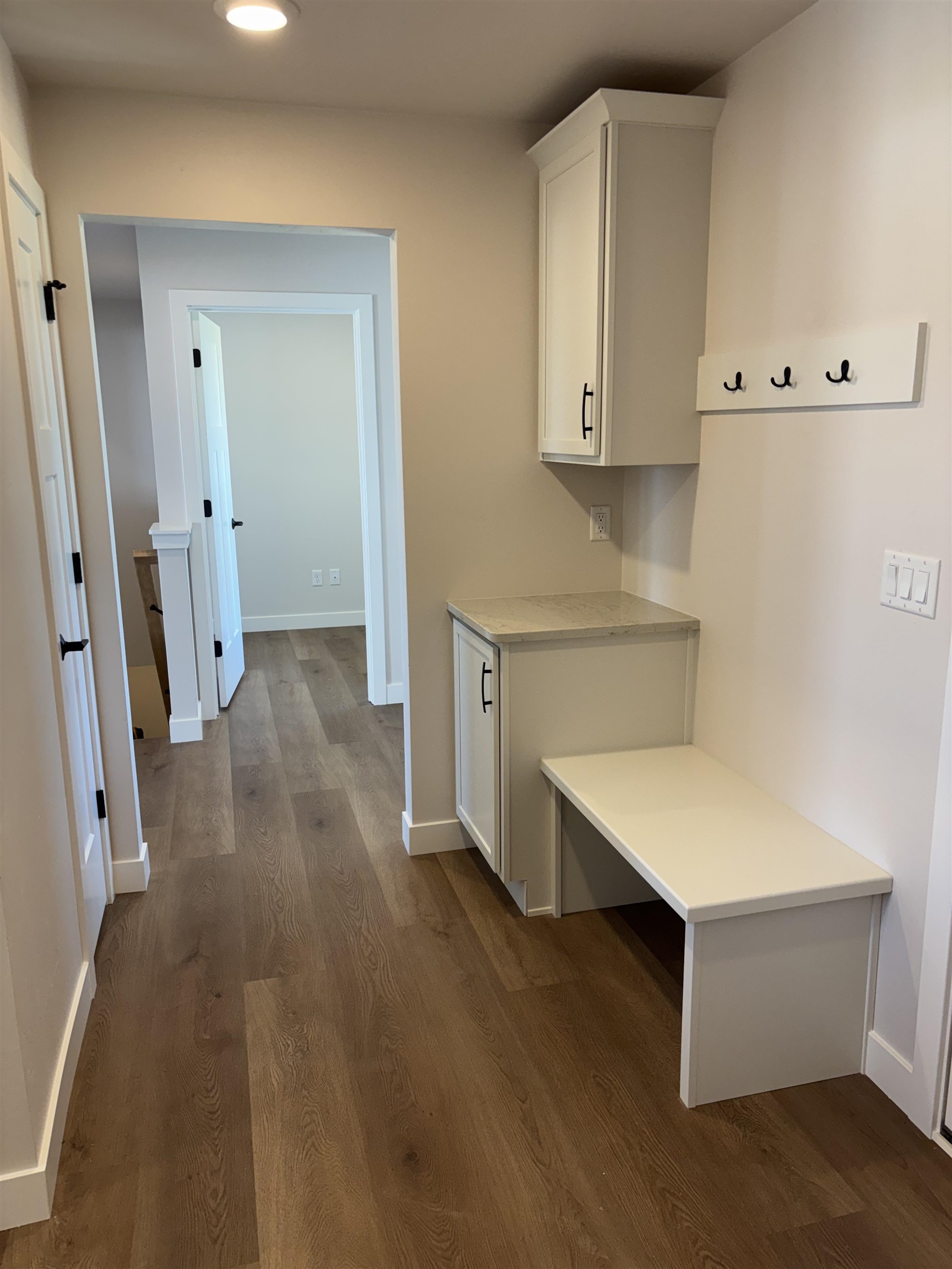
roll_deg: -0.4
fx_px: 953
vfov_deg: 67.3
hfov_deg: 53.1
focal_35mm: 26
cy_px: 634
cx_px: 476
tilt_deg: -12.0
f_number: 1.6
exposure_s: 1/120
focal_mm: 5.96
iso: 100
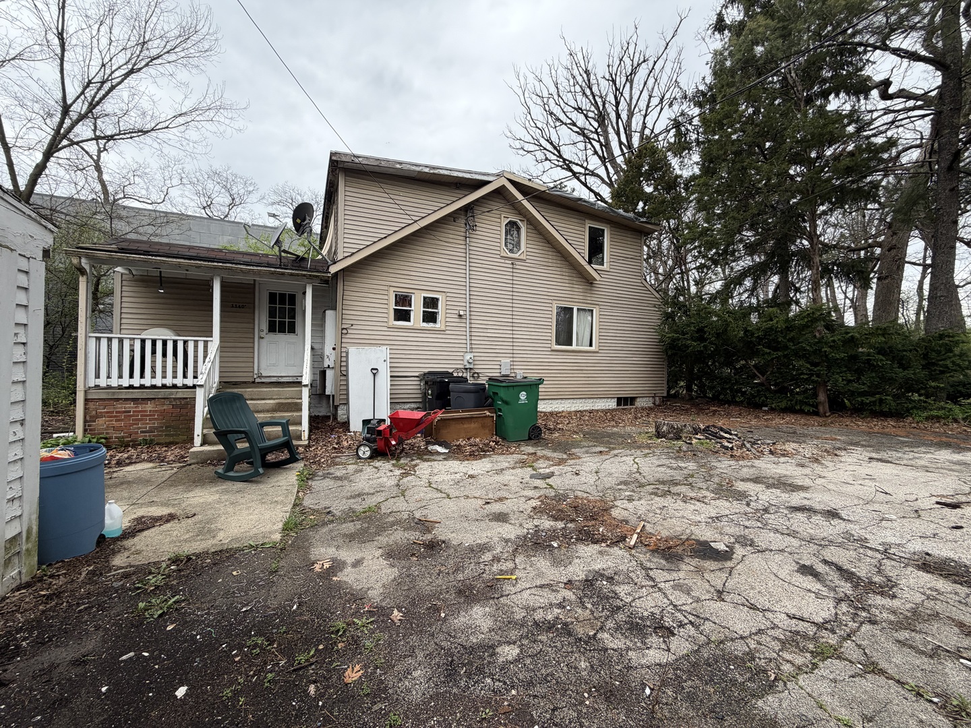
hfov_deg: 102.1
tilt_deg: +0.5
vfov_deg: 85.7
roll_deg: -1.0
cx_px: 486
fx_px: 393
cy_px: 364
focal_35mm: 14
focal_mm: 2.22
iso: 50
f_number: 2.2
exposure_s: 1/502
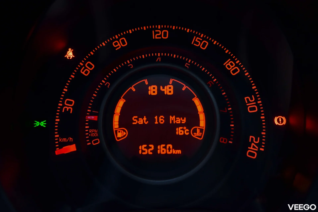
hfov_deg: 41.1
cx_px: 159
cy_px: 106
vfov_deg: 28.1
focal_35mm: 48
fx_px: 424
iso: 800
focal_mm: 32
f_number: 4
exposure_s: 1/100
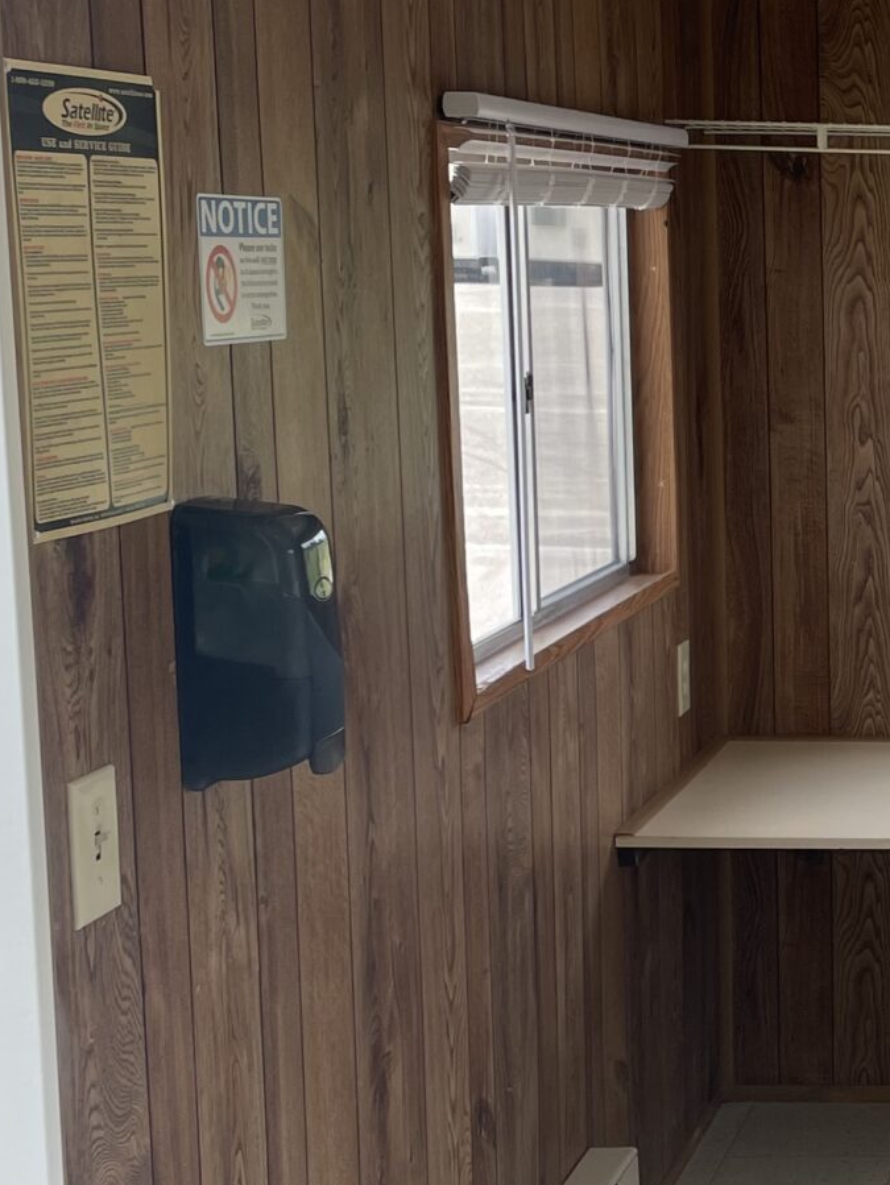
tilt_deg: -8.5
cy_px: 623
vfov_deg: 26.3
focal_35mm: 74
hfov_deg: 18.2
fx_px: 2535
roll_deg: +0.0
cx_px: 1230
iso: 32
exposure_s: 1/418
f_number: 1.6
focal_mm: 4.2
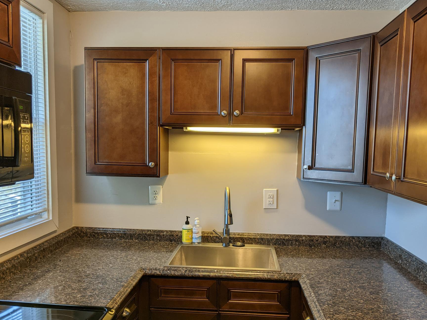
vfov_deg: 44.0
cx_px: 221
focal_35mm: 32
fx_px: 395
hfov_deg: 56.8
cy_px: 186
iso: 58
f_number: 1.73
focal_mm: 4.38
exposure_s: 1/120
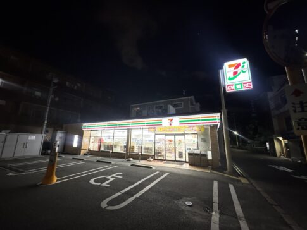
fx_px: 124
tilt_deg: +11.9
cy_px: 115
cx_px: 154
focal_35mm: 14
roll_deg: -0.4
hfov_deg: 102.0
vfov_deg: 85.7
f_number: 2.2
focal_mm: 2.22
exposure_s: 1/30
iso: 1250
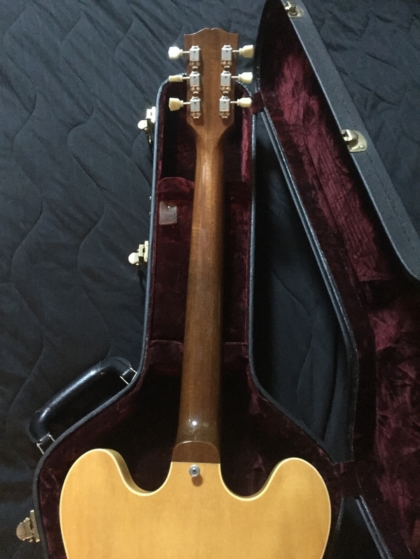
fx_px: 469
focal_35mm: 29
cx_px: 210
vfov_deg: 61.7
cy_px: 280
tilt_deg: -66.1
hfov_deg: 48.2
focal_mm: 4.15
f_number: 2.2
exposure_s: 1/17
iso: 2000
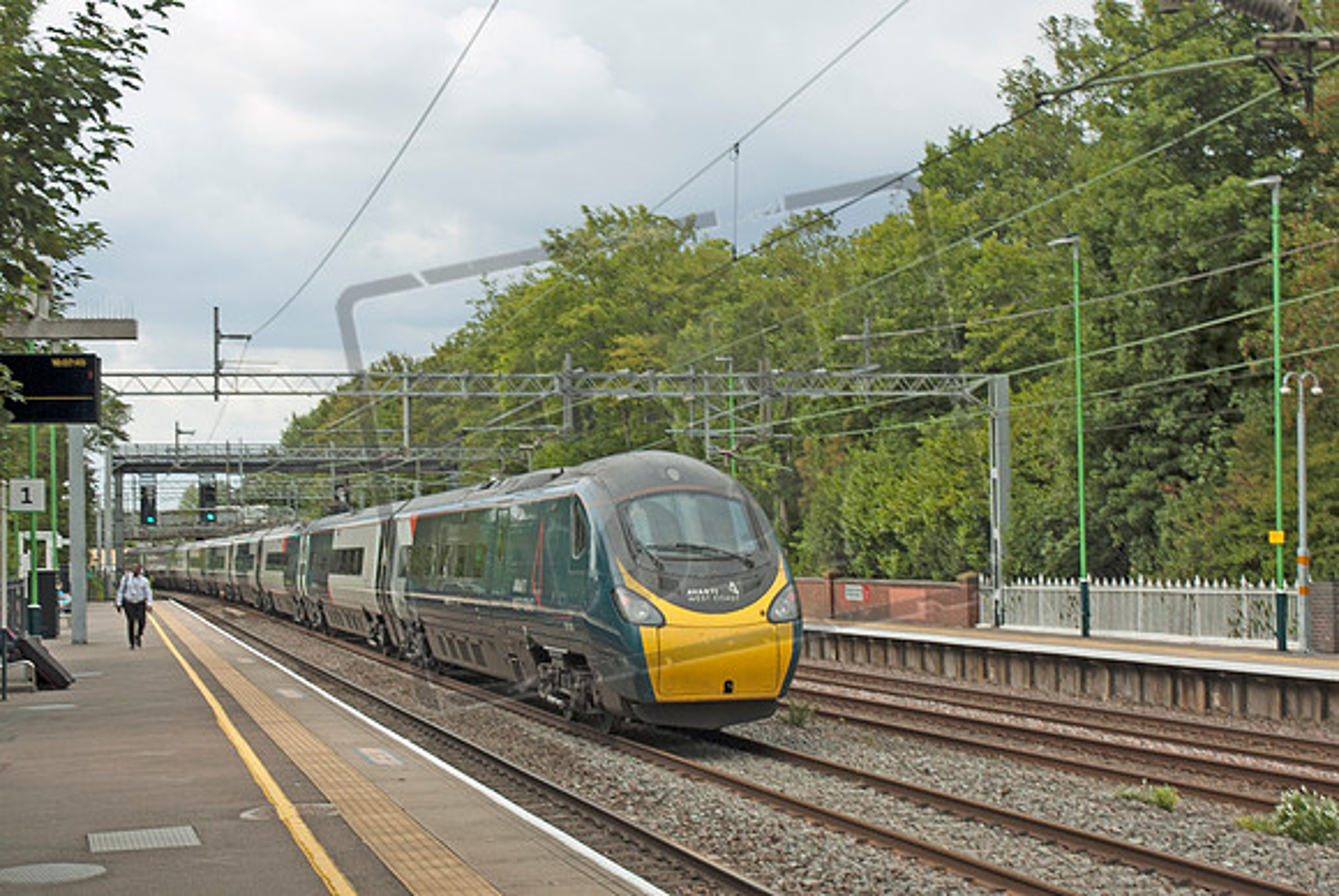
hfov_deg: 42.3
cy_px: 448
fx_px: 1731
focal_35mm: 46
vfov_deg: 29.0
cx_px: 670
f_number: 7.1
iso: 200
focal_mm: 31
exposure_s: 1/200
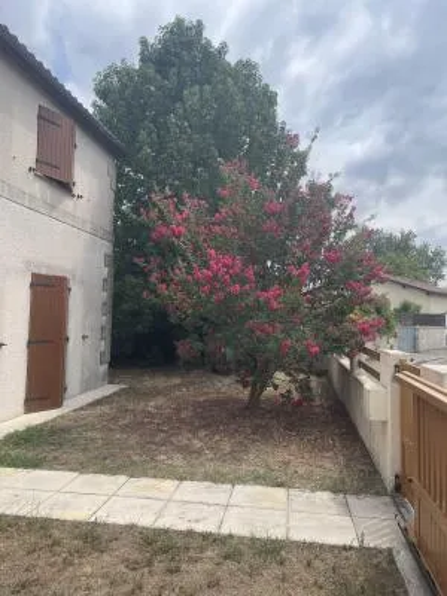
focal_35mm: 26
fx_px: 448
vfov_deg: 67.3
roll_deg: -1.2
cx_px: 224
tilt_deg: +2.4
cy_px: 298
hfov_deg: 53.1
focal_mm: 4.2
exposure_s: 1/2618
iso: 32
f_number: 1.6
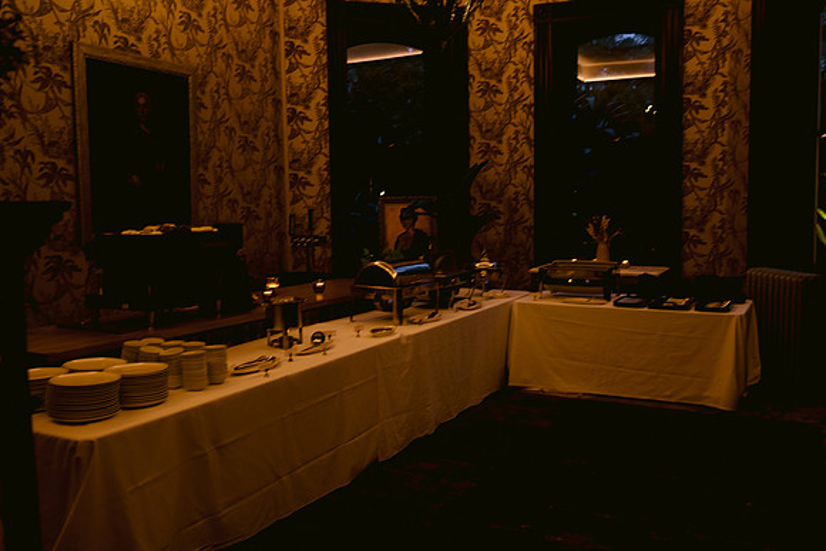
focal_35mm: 35
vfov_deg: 37.9
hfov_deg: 54.4
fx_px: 803
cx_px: 413
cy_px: 276
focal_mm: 35
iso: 800
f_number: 4
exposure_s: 1/15
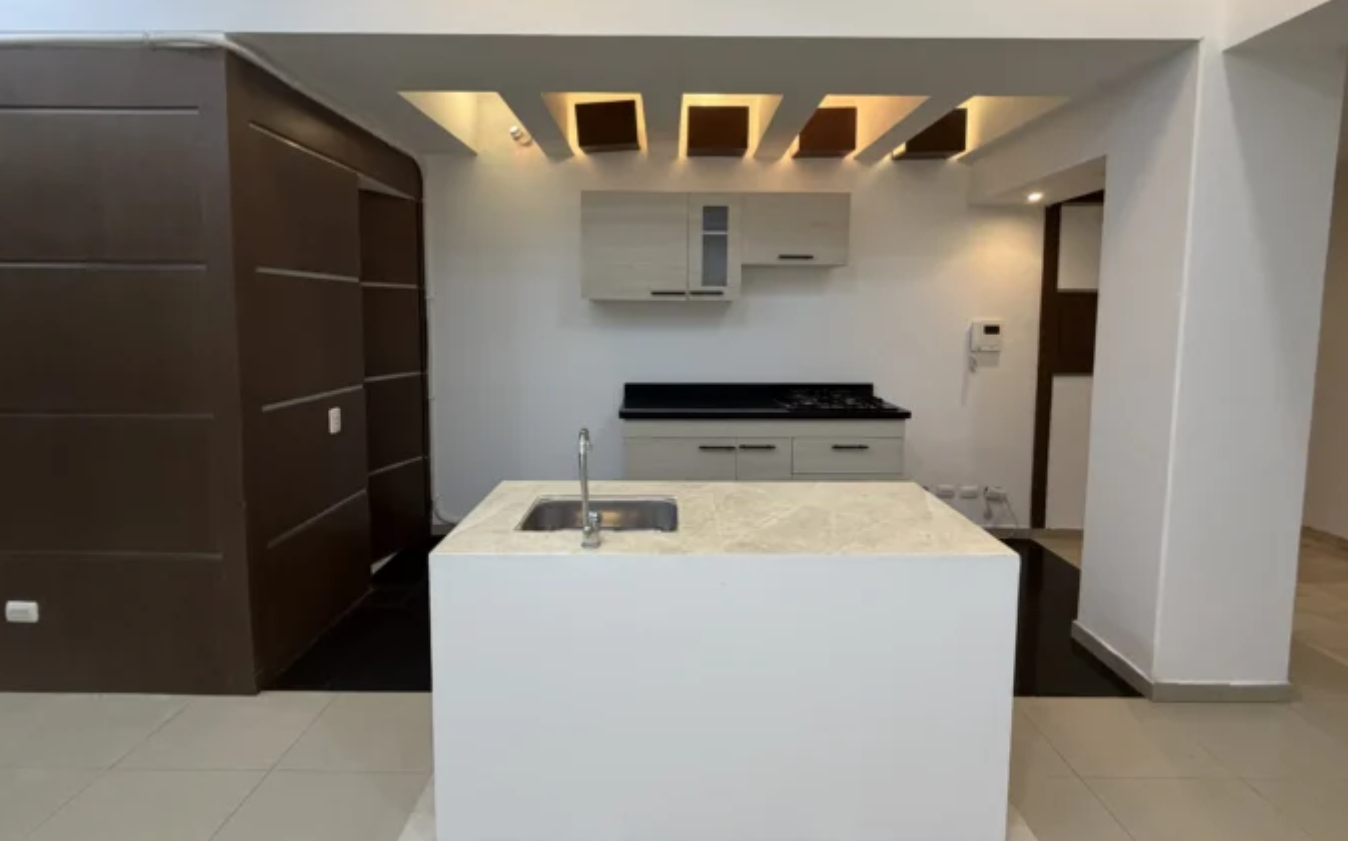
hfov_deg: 101.5
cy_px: 346
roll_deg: +0.5
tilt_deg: -3.0
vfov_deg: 74.1
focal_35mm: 15
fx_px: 551
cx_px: 677
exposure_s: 1/120
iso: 250
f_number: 2.2
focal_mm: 2.22
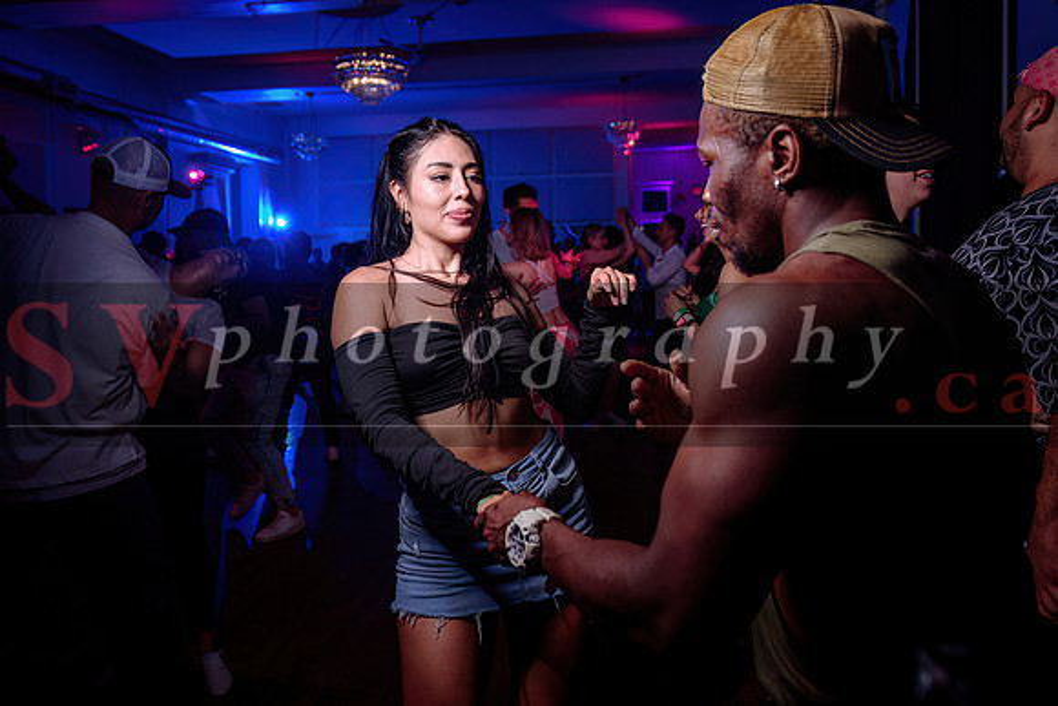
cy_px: 285
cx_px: 504
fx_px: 841
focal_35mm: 29
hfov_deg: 64.3
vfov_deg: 45.3
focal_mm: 24
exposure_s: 1/60
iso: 800
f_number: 3.5
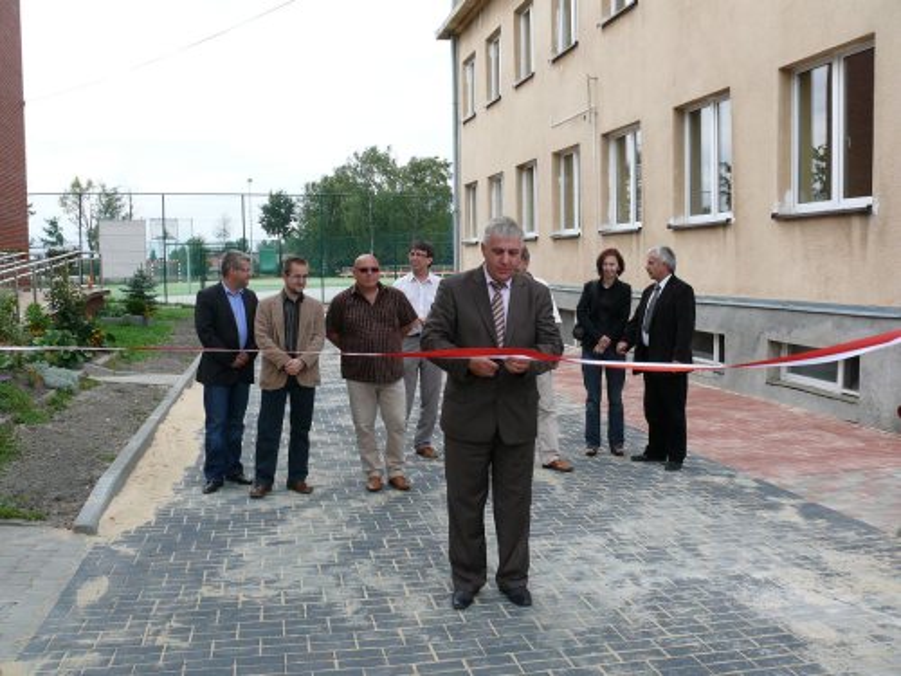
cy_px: 338
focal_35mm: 35
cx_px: 450
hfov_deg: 52.6
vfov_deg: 40.7
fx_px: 911
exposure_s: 1/200
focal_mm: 7.4
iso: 100
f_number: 5.6
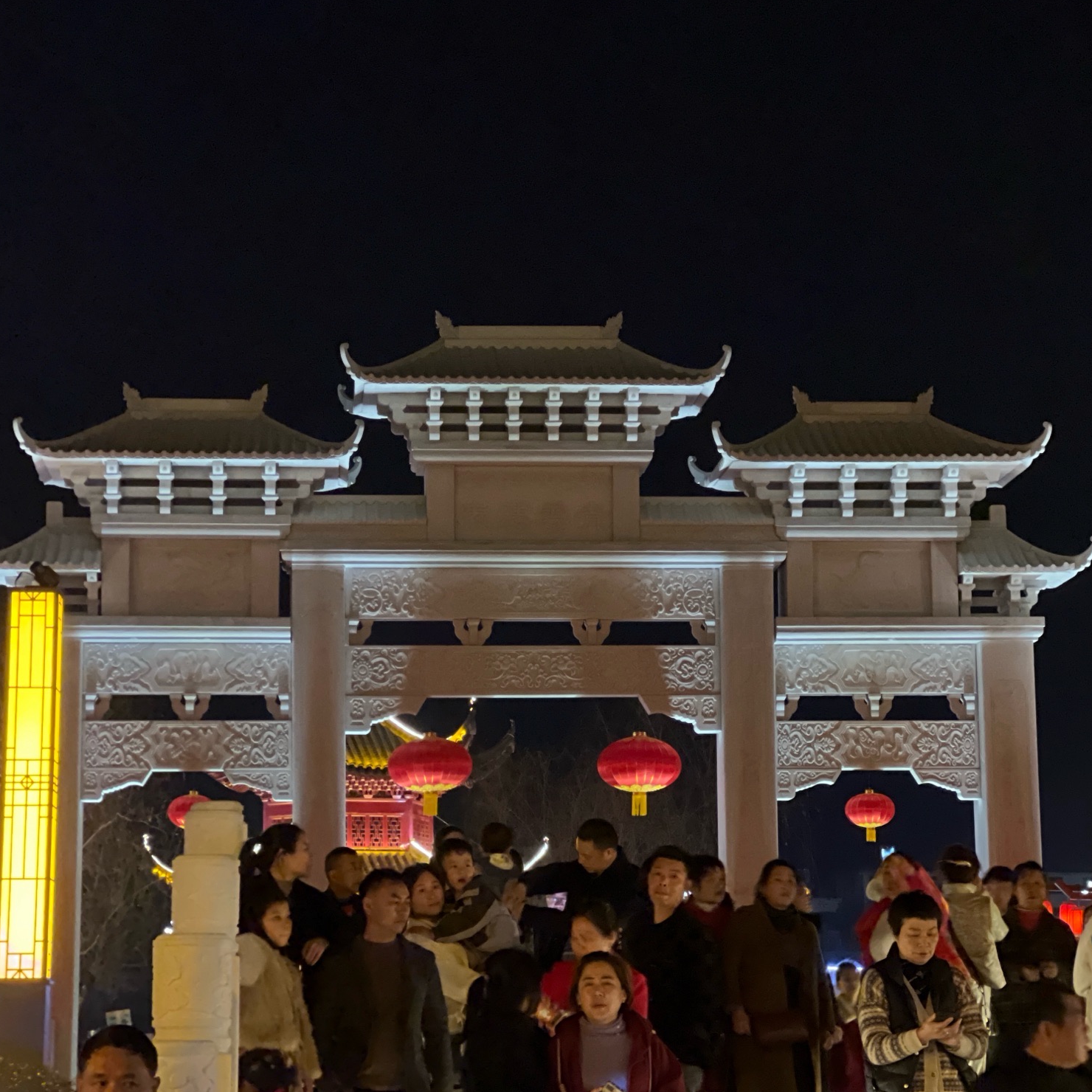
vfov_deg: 18.9
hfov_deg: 18.9
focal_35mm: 92
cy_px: 545
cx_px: 519
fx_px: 3284
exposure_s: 1/25
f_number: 2.8
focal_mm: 9
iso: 1600
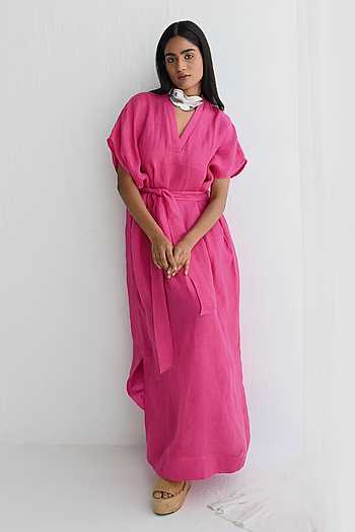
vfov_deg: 53.1
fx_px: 532
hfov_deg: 36.9
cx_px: 178
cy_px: 266
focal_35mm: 36
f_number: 5
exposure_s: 1/200
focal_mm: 24
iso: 1000
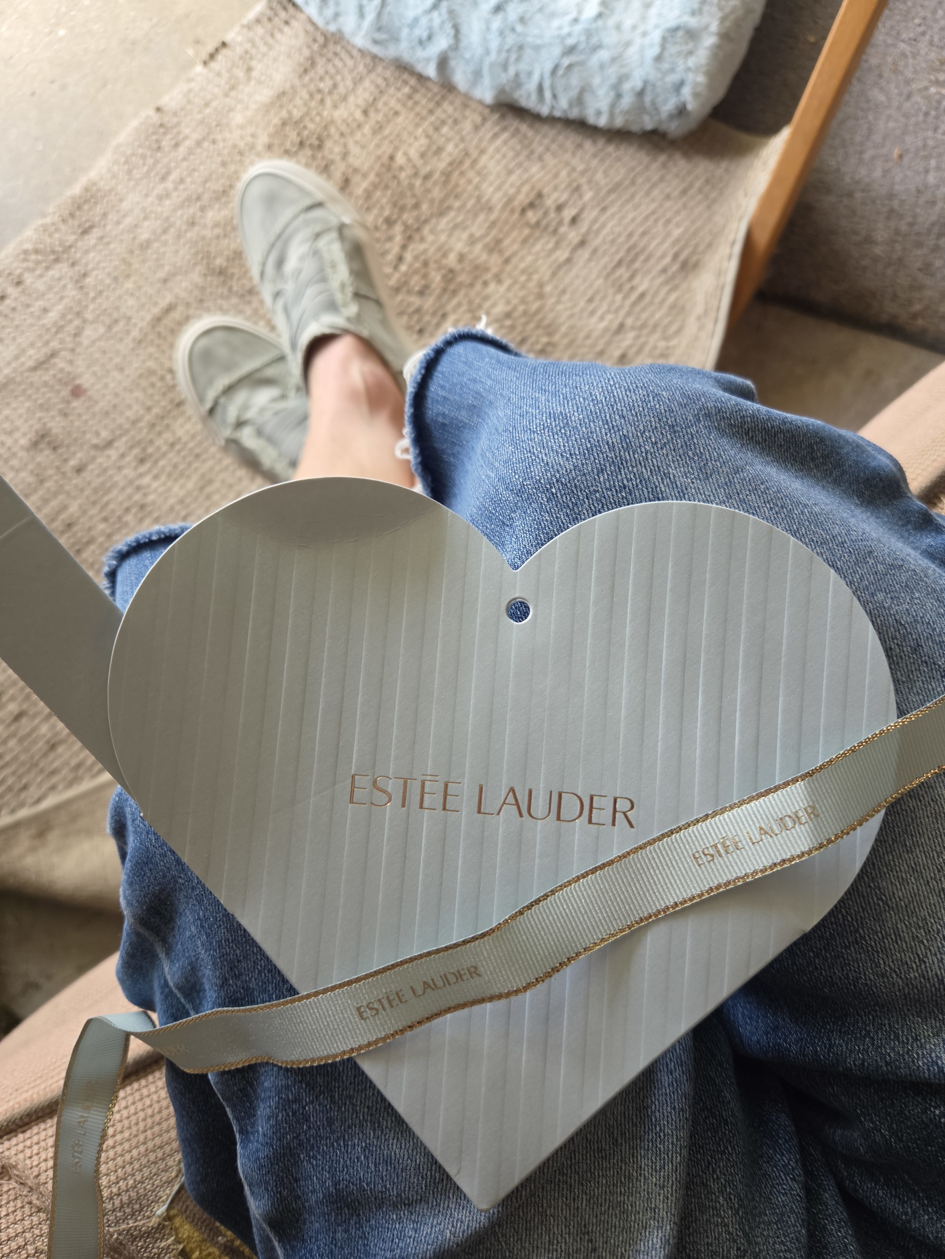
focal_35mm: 23
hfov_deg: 58.9
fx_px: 837
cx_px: 472
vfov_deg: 73.9
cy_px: 630
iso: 160
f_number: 1.8
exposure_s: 1/180
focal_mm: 5.4
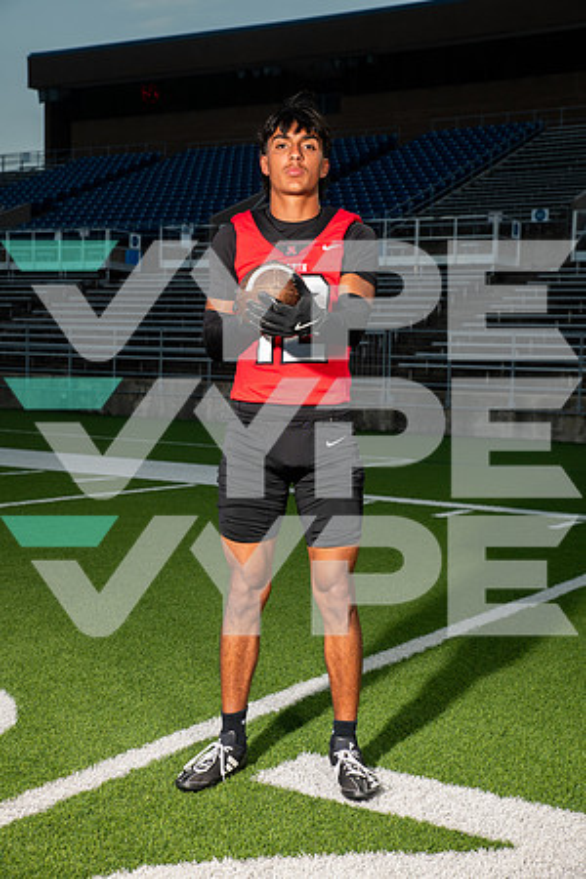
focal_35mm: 52
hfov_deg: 26.0
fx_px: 1270
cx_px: 293
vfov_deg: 38.2
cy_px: 440
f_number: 7.1
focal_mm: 52
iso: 200
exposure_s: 1/320
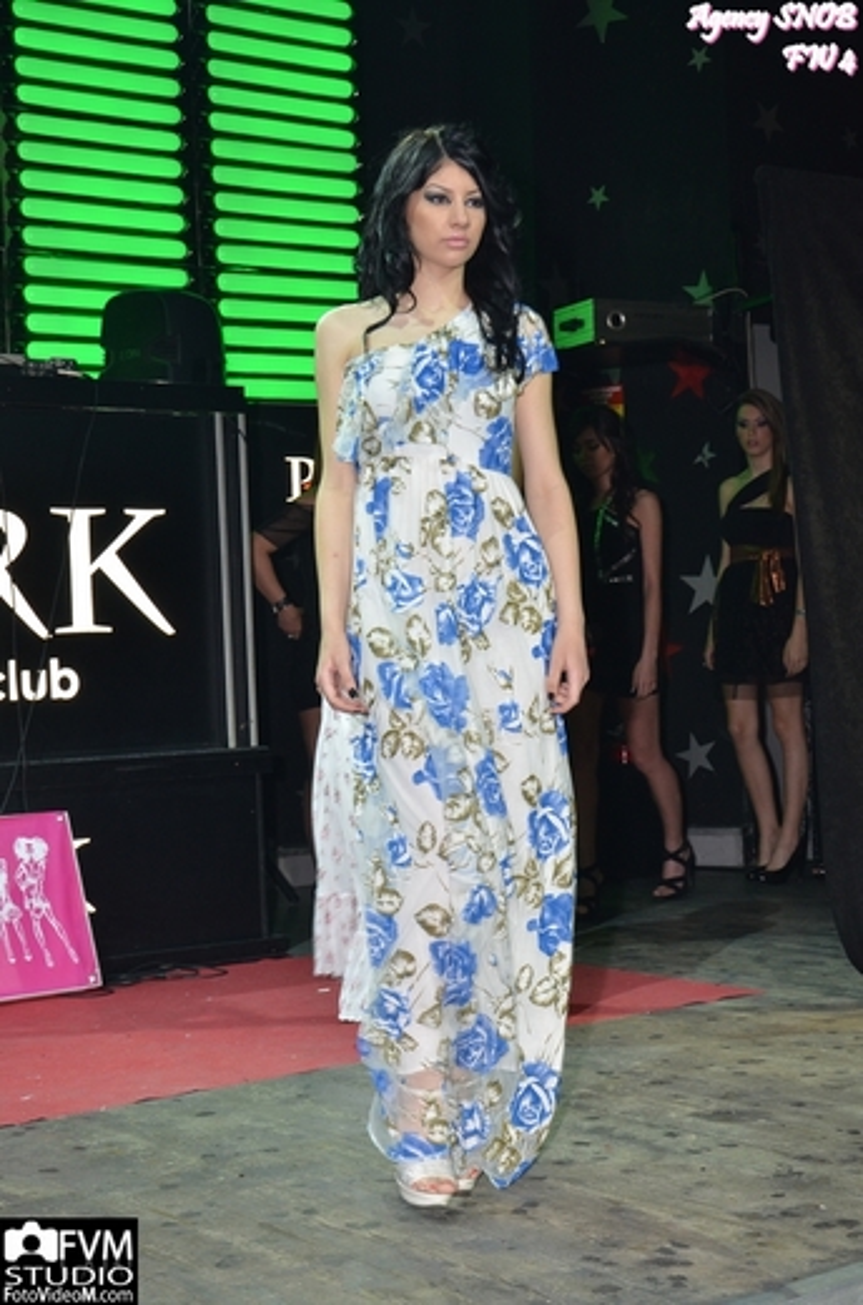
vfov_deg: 35.1
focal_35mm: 57
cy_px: 652
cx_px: 432
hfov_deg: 23.7
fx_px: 2060
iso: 640
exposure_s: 1/60
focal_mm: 38
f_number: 6.3
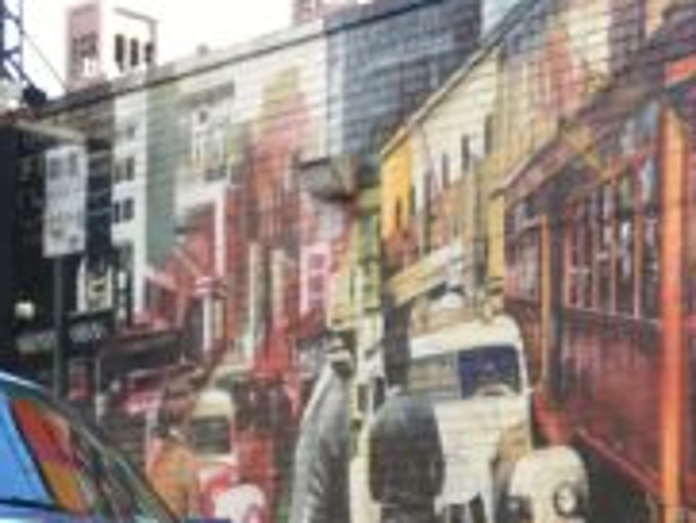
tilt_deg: -0.7
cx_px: 950
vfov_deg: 14.6
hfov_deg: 18.7
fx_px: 1931
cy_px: 711
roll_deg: -1.0
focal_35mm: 96
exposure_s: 1/120
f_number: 2.2
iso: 40
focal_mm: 4.15
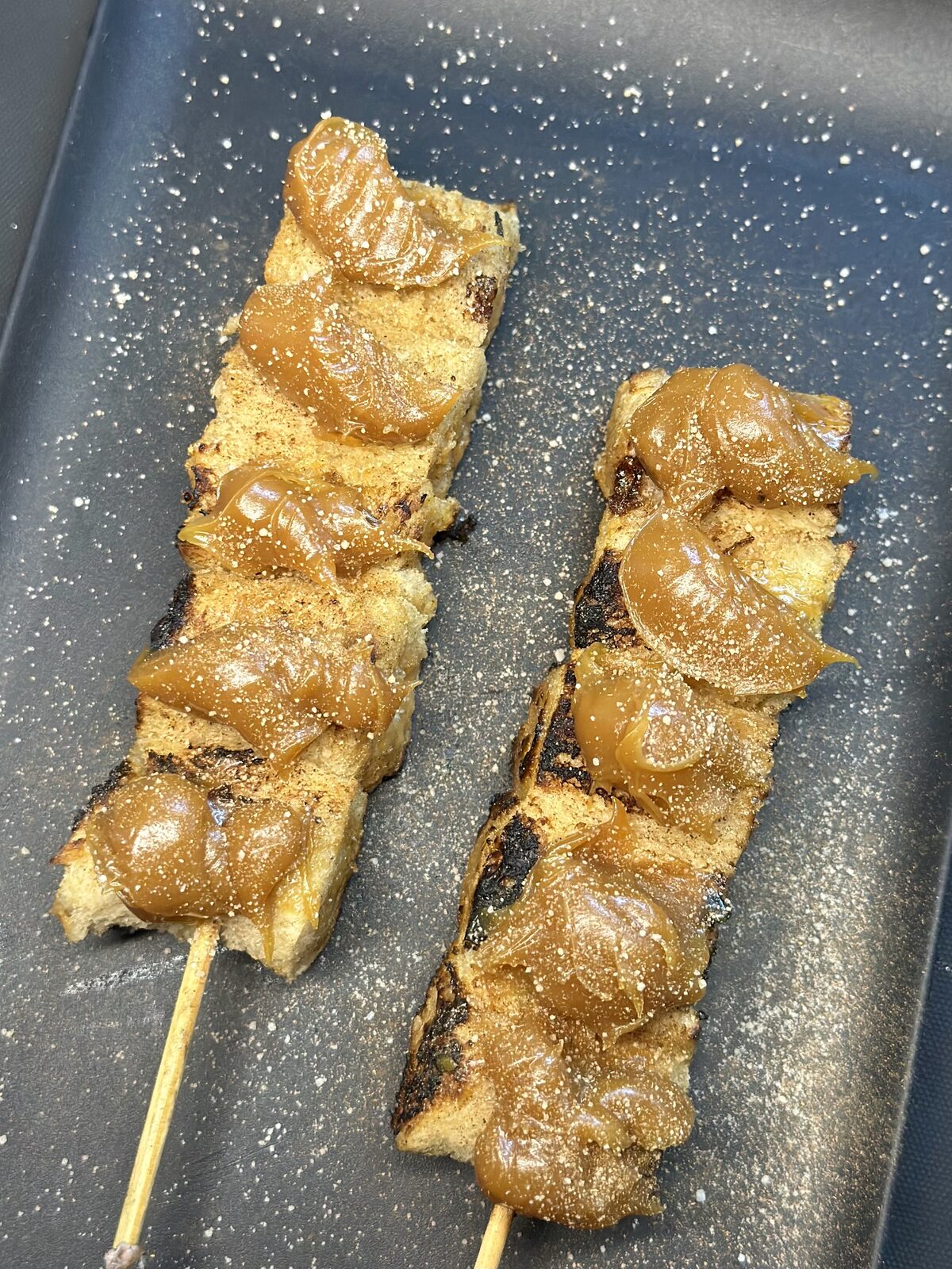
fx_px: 1760
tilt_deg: -76.7
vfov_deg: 39.7
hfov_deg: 30.3
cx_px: 476
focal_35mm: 48
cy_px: 634
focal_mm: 6.86
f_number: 1.78
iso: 400
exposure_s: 1/60
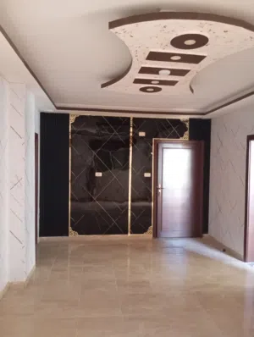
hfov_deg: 49.9
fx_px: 273
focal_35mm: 28
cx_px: 127
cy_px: 168
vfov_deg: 63.4
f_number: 1.8
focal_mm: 4.22
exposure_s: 1/20
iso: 6806
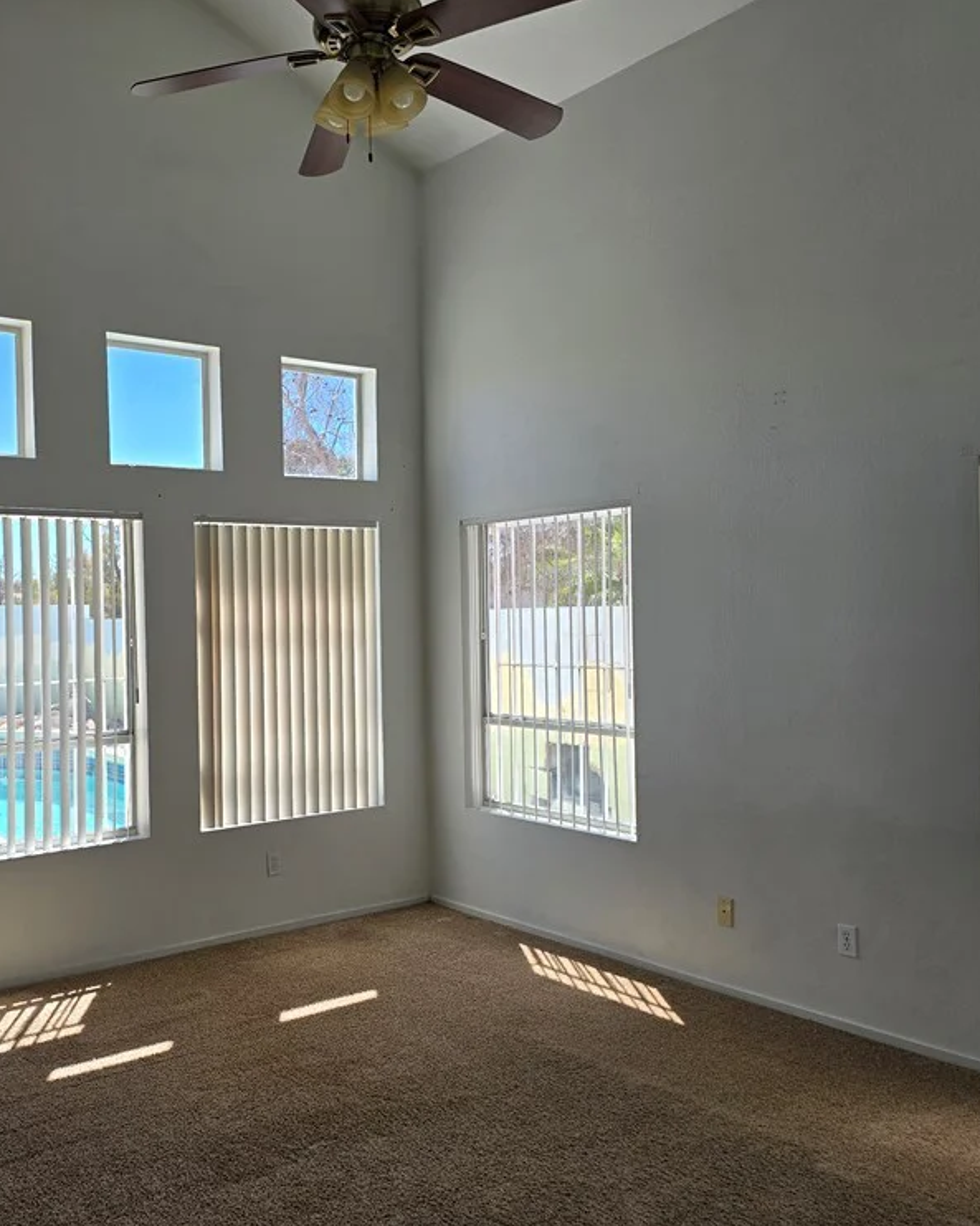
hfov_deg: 46.1
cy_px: 606
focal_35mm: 31
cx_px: 297
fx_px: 1125
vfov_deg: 57.2
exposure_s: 1/309
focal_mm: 6.3
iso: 12
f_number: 1.7
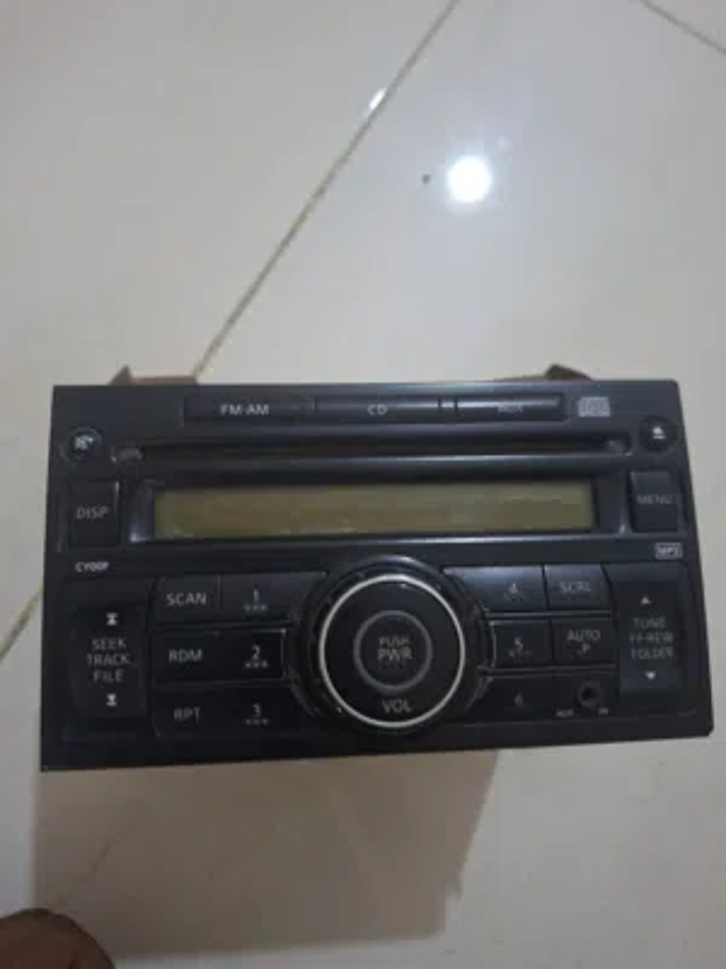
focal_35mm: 23
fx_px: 643
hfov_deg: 58.9
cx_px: 363
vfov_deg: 73.9
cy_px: 484
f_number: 1.8
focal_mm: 5.54
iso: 400
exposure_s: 1/25
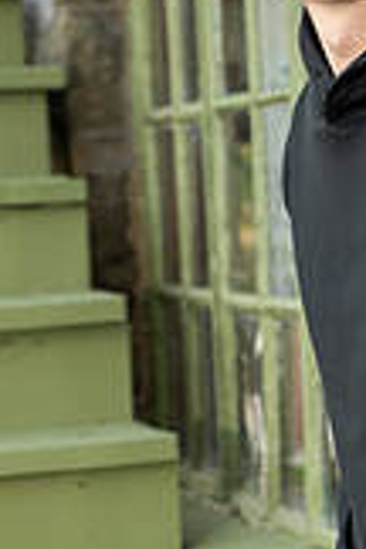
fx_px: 2333
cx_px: 424
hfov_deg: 8.9
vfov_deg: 13.4
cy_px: 336
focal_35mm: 153
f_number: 5.6
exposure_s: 1/160
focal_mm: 55
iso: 320
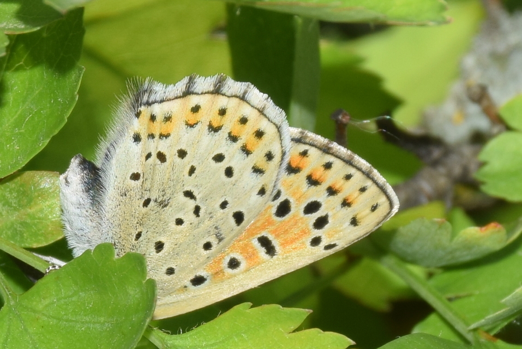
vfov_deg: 6.6
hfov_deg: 9.8
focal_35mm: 210
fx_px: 3048
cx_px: 261
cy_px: 174
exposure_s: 1/160
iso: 100
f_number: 13
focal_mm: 140
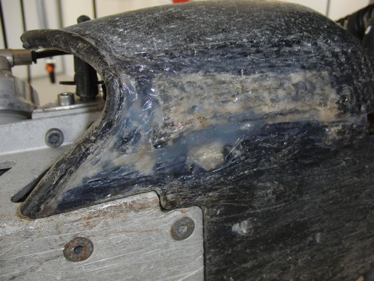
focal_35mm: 37
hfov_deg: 50.1
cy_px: 140
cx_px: 187
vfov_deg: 38.7
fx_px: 400
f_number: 3.6
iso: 100
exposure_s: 1/80
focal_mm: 6.42
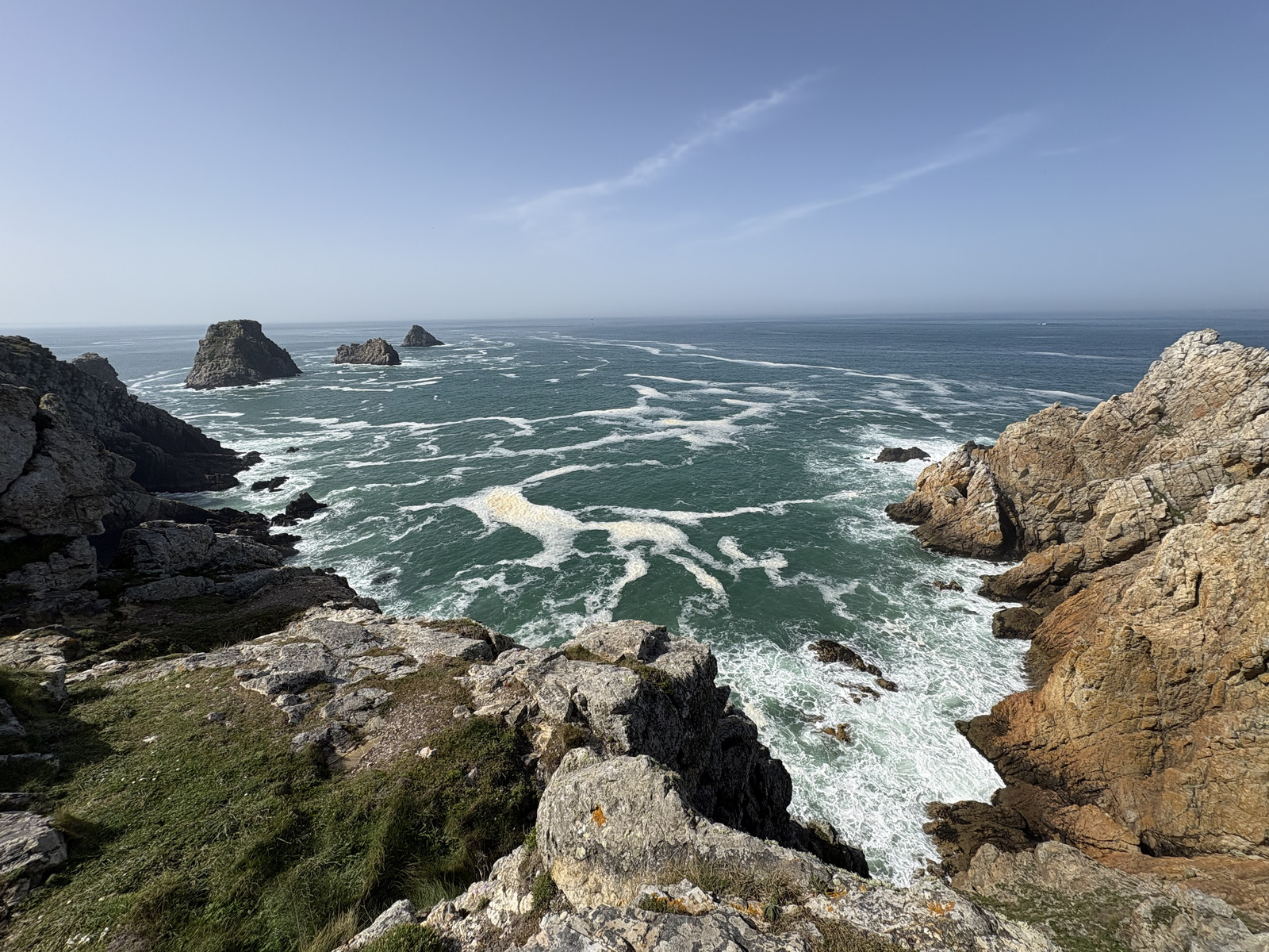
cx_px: 634
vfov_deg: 85.7
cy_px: 476
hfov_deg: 102.1
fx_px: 513
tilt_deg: -17.4
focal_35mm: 14
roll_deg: +0.9
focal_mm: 2.22
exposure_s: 1/2874
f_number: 2.2
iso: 50
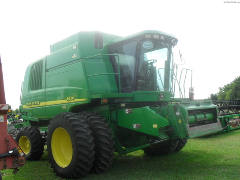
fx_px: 243
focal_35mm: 35
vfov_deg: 40.7
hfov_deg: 52.6
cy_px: 90
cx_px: 120
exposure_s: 1/500
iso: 100
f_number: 3.2
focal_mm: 6.3
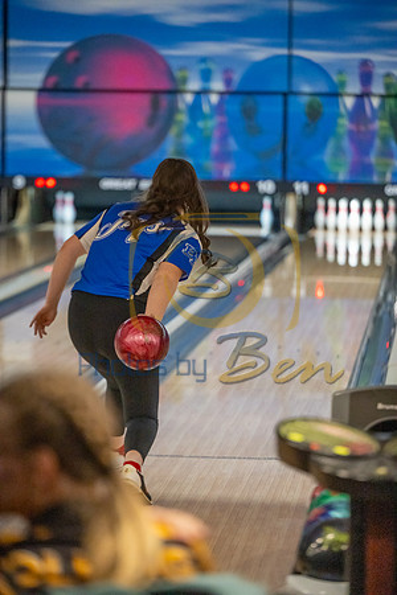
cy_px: 298
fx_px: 2233
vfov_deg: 15.2
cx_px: 198
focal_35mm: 135
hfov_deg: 10.2
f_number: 2.8
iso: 4000
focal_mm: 135
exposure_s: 1/1000
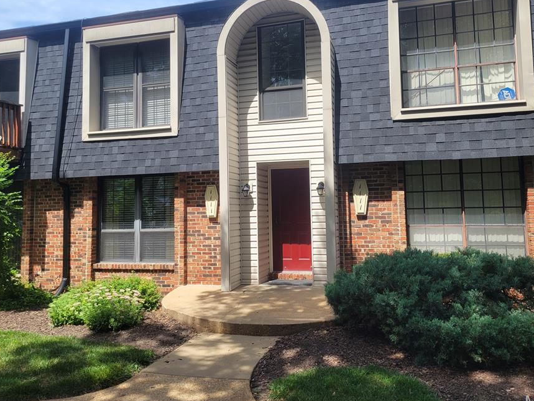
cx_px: 269
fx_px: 478
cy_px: 176
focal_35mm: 31
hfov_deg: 58.4
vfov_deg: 45.3
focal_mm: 5.4
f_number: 1.8
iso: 40
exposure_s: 1/1343
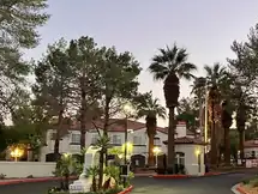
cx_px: 173
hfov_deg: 36.4
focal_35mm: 52
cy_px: 122
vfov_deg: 28.0
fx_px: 388
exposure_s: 1/60
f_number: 1.8
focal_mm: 3.99
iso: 320
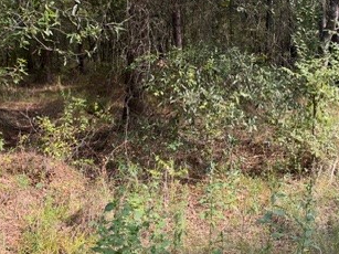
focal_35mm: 50
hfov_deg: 38.1
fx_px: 489
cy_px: 77
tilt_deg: -3.2
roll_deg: +0.4
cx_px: 191
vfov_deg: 28.8
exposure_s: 1/455
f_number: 1.8
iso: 64
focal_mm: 6.93
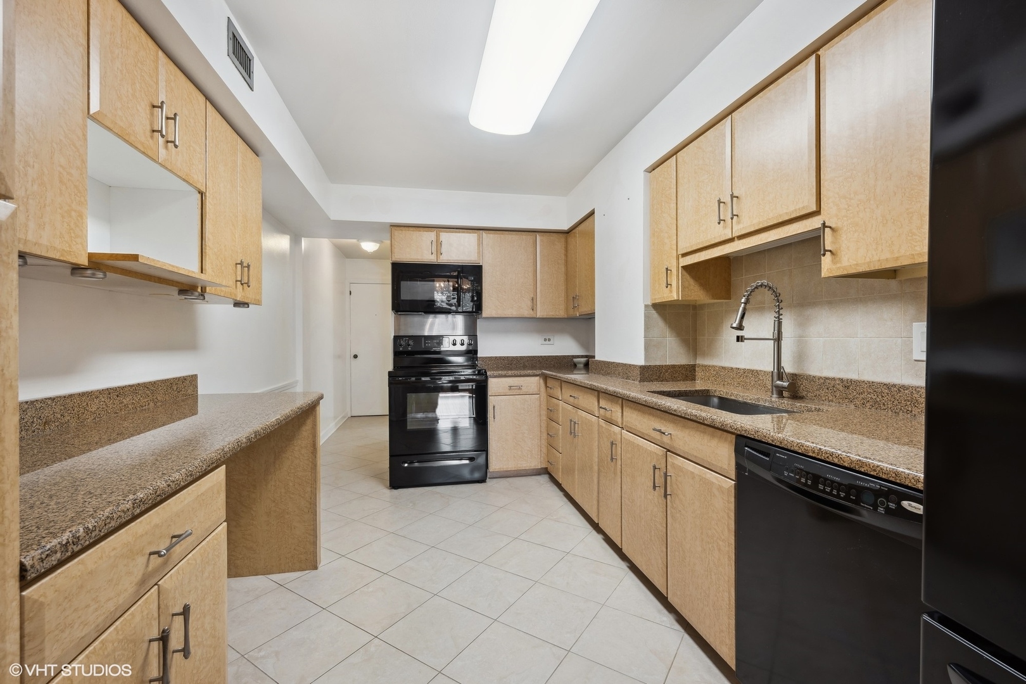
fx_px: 427
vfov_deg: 77.3
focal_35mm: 15
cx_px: 513
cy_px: 342
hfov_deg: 100.4
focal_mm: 15
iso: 200
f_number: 9.5
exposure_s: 1/6
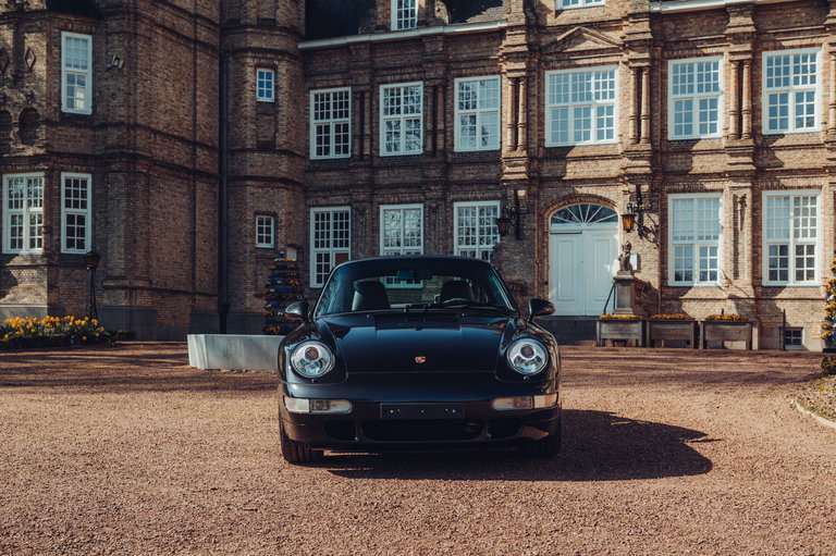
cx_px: 418
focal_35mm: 48
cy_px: 278
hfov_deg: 41.1
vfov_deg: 28.0
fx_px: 1114
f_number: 7.1
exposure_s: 1/100
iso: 100
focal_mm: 48
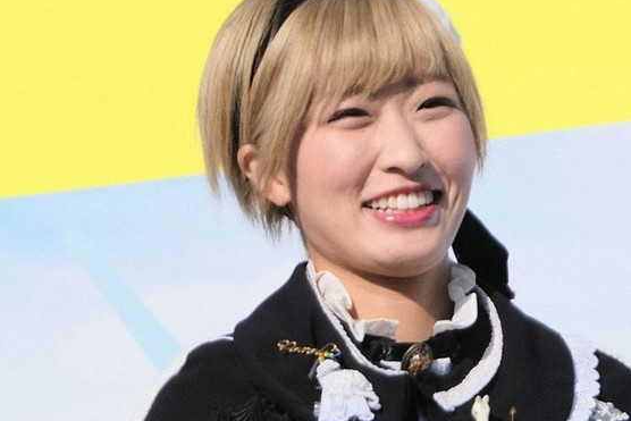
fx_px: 7679
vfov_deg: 3.1
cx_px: 371
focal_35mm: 438
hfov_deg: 4.7
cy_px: 394
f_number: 5.6
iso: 640
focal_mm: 135
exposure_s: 1/2400
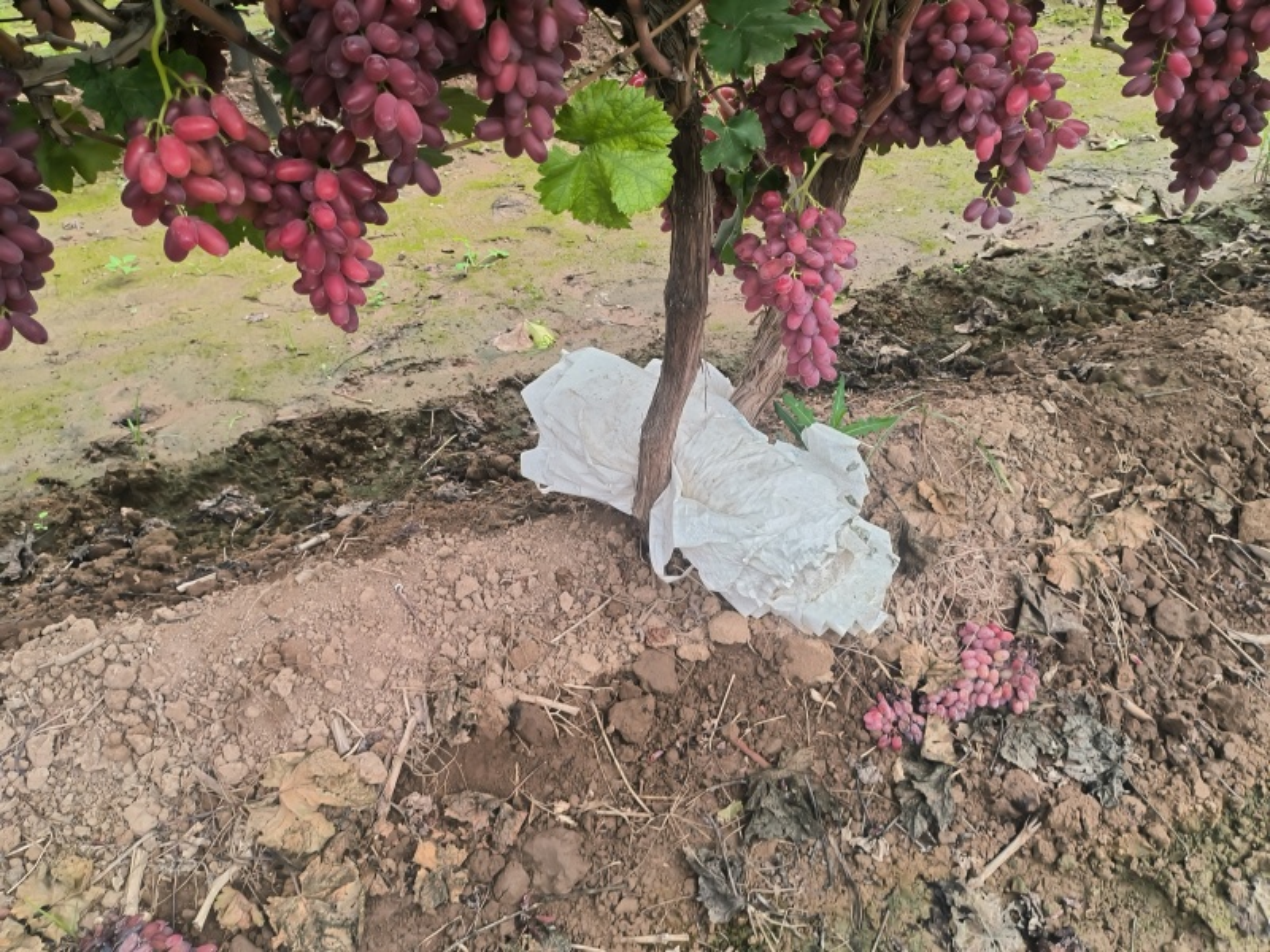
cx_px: 635
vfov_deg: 51.4
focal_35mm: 27
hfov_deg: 65.3
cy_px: 476
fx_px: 991
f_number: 1.9
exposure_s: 1/168
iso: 100
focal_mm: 5.52
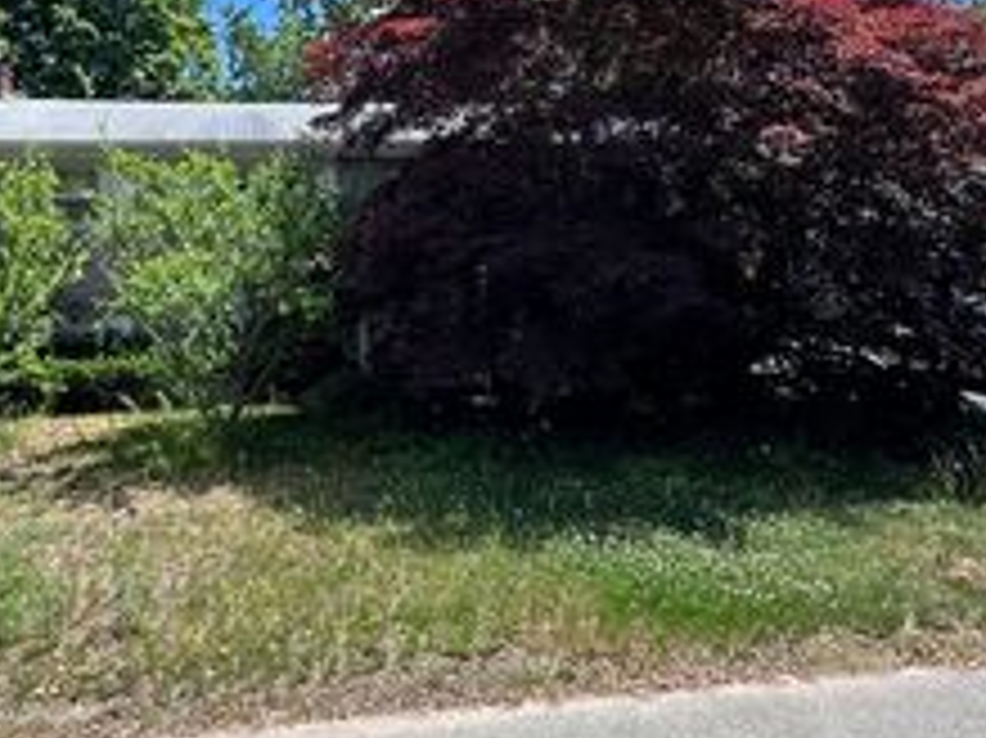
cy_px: 200
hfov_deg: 56.0
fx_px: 911
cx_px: 351
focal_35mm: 32
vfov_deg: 43.0
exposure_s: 1/622
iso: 40
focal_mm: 2.22
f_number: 2.2
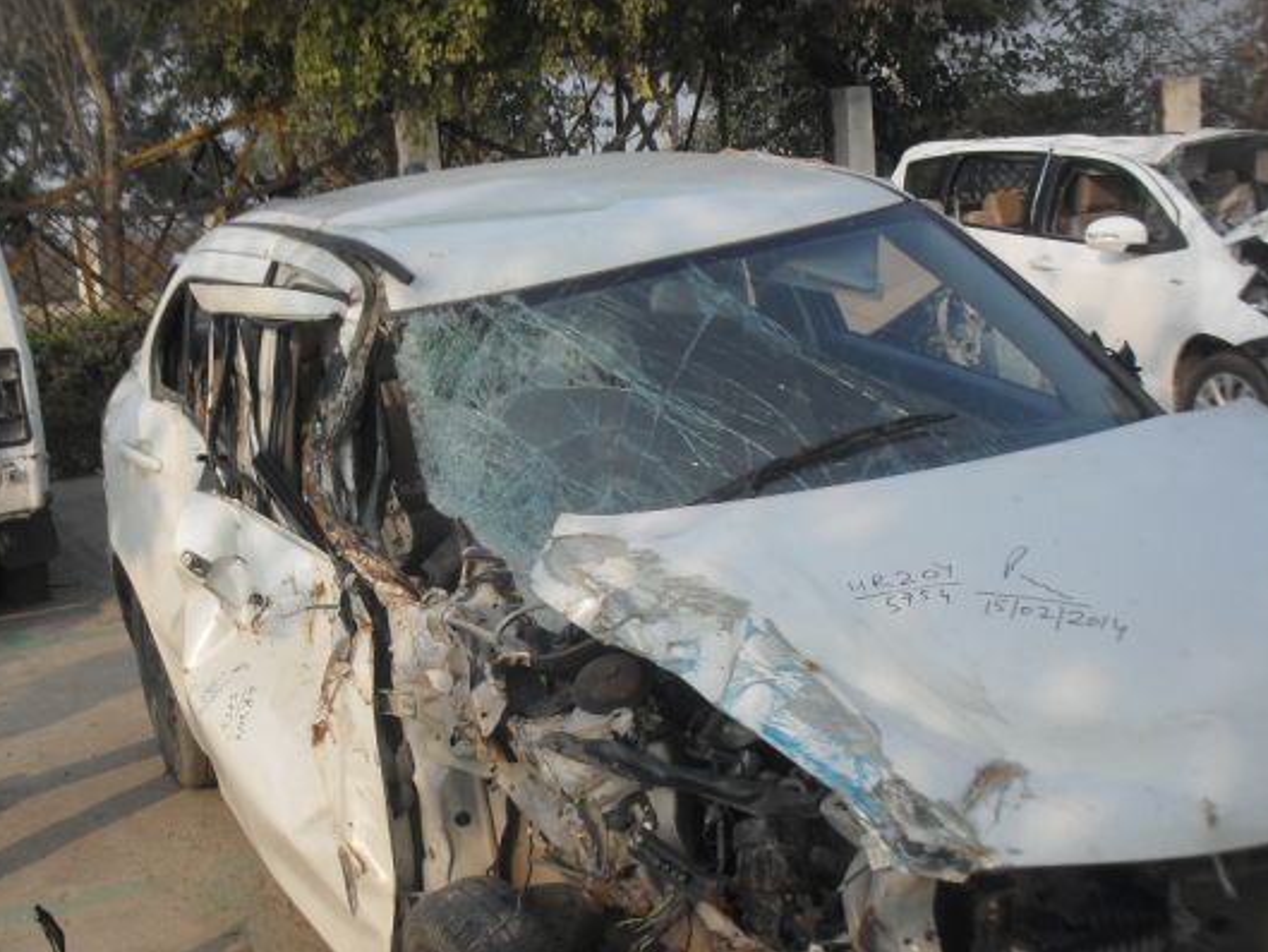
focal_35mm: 46
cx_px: 525
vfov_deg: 31.4
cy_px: 571
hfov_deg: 41.1
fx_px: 1685
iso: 80
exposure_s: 1/125
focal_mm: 6.3
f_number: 8.3
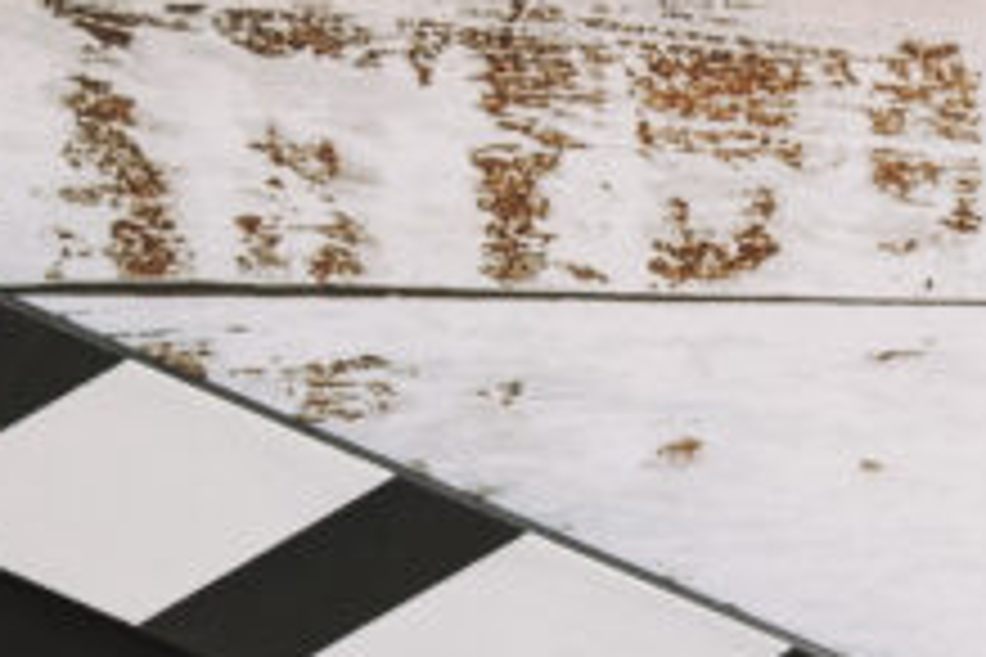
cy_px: 871
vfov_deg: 6.8
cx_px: 1558
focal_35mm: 201
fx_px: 5505
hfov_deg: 9.9
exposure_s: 1/8
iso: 100
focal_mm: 43
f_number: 8
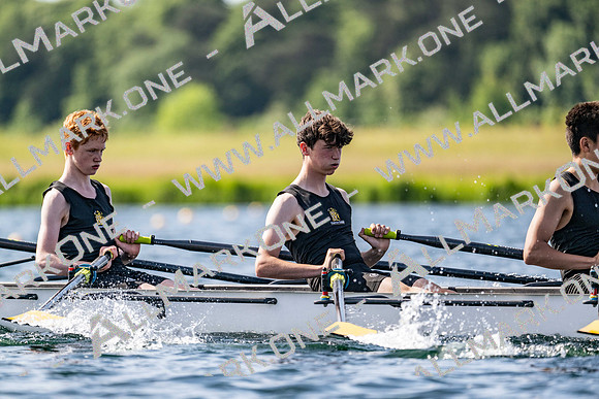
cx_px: 300
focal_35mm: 400
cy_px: 200
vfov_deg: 3.4
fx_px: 6657
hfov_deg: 5.2
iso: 320
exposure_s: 1/2500
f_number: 4.5
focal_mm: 400
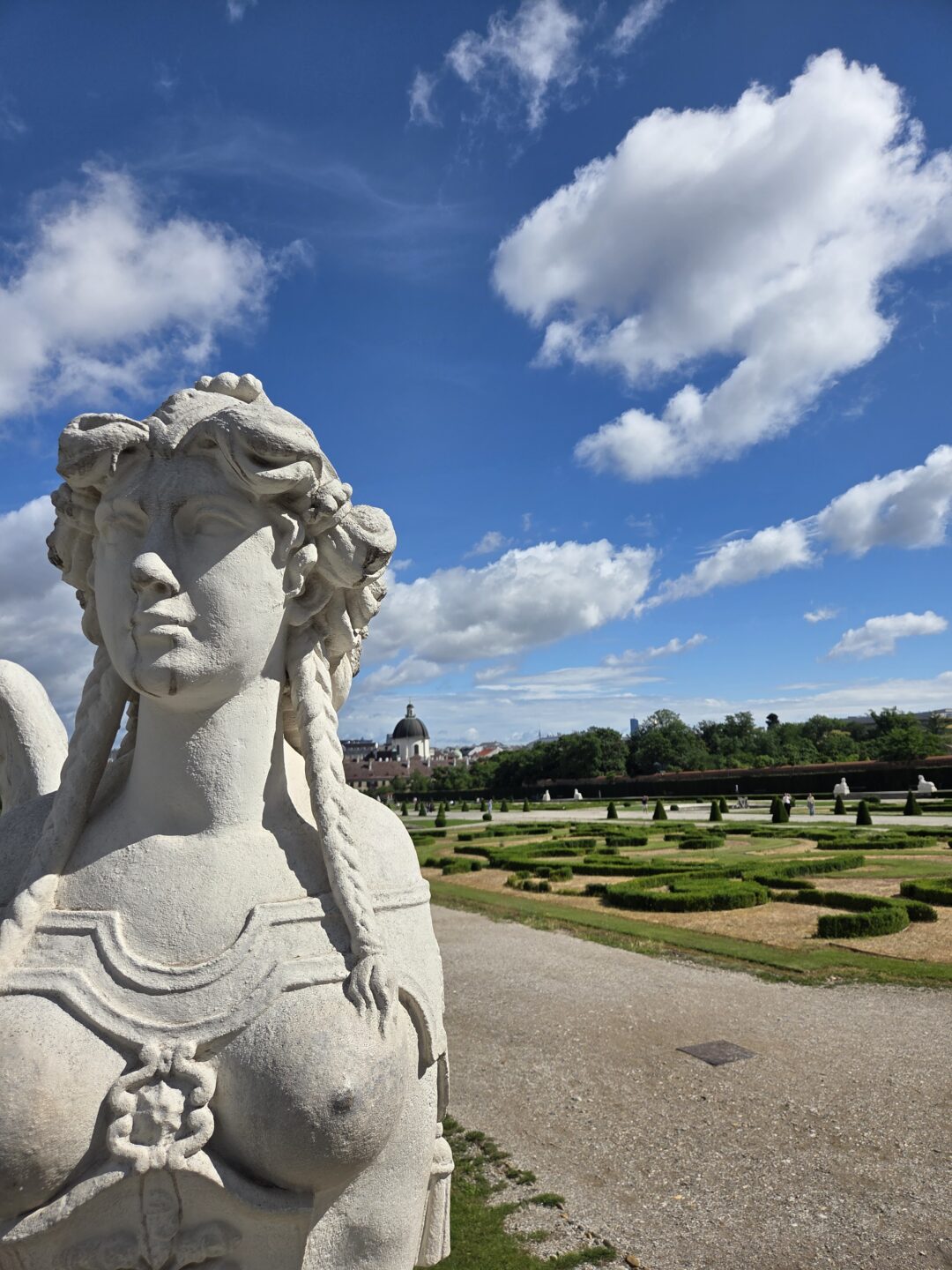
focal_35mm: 23
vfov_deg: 73.9
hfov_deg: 58.9
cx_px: 476
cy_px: 635
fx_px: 843
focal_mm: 5.4
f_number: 1.8
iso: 64
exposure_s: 1/7891
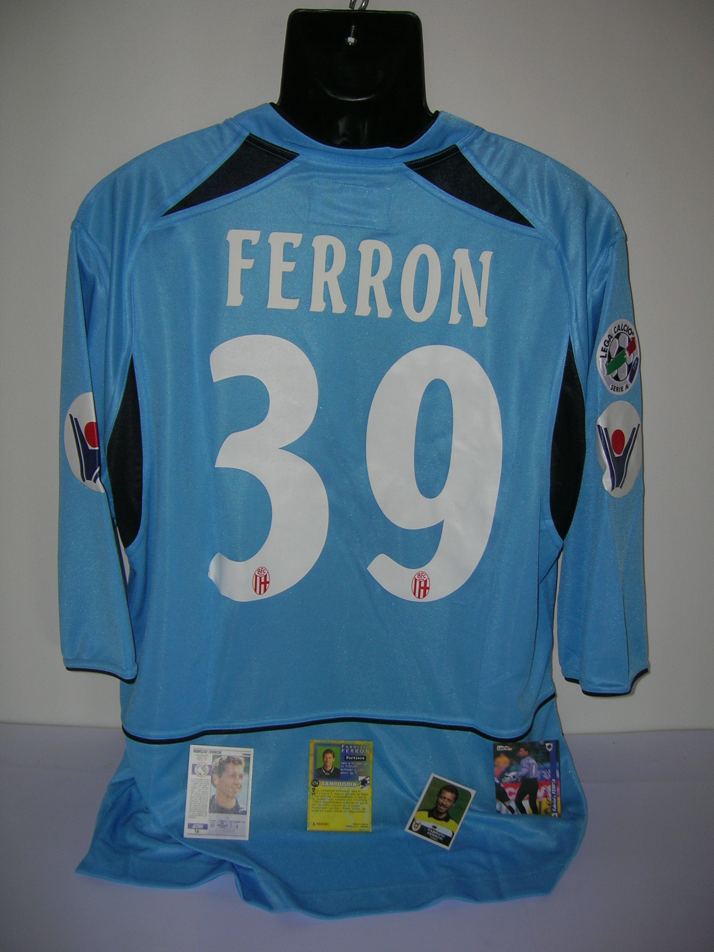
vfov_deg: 54.0
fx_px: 935
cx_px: 357
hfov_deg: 41.8
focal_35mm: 34
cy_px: 476
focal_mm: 5.7
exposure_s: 1/60.1
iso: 50
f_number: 2.9
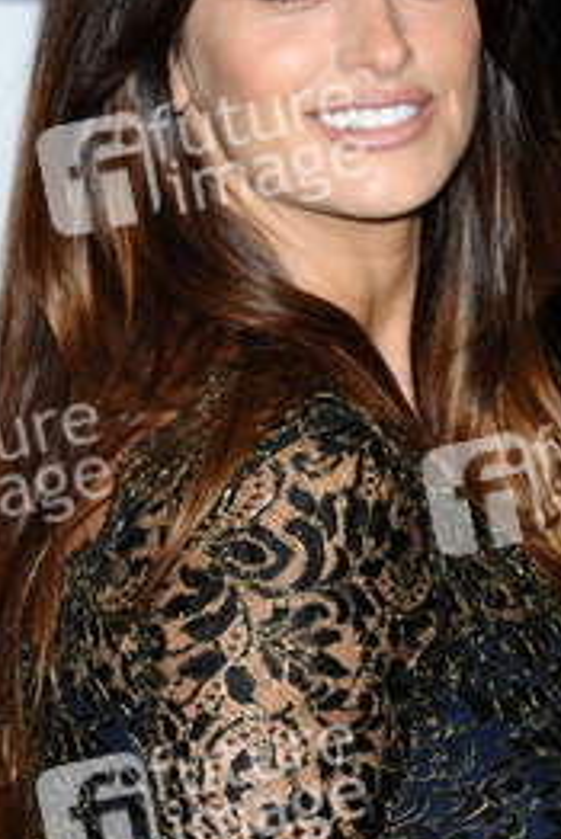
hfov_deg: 5.0
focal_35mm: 275
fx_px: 6419
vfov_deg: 7.5
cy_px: 320
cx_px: 297
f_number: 5
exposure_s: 1/250
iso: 320
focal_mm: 120
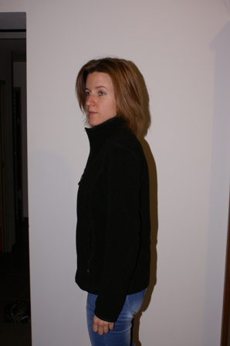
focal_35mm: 42
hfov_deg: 31.8
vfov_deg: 46.4
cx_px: 115
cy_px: 173
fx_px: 403
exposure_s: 1/60
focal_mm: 28
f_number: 4.5
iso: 400
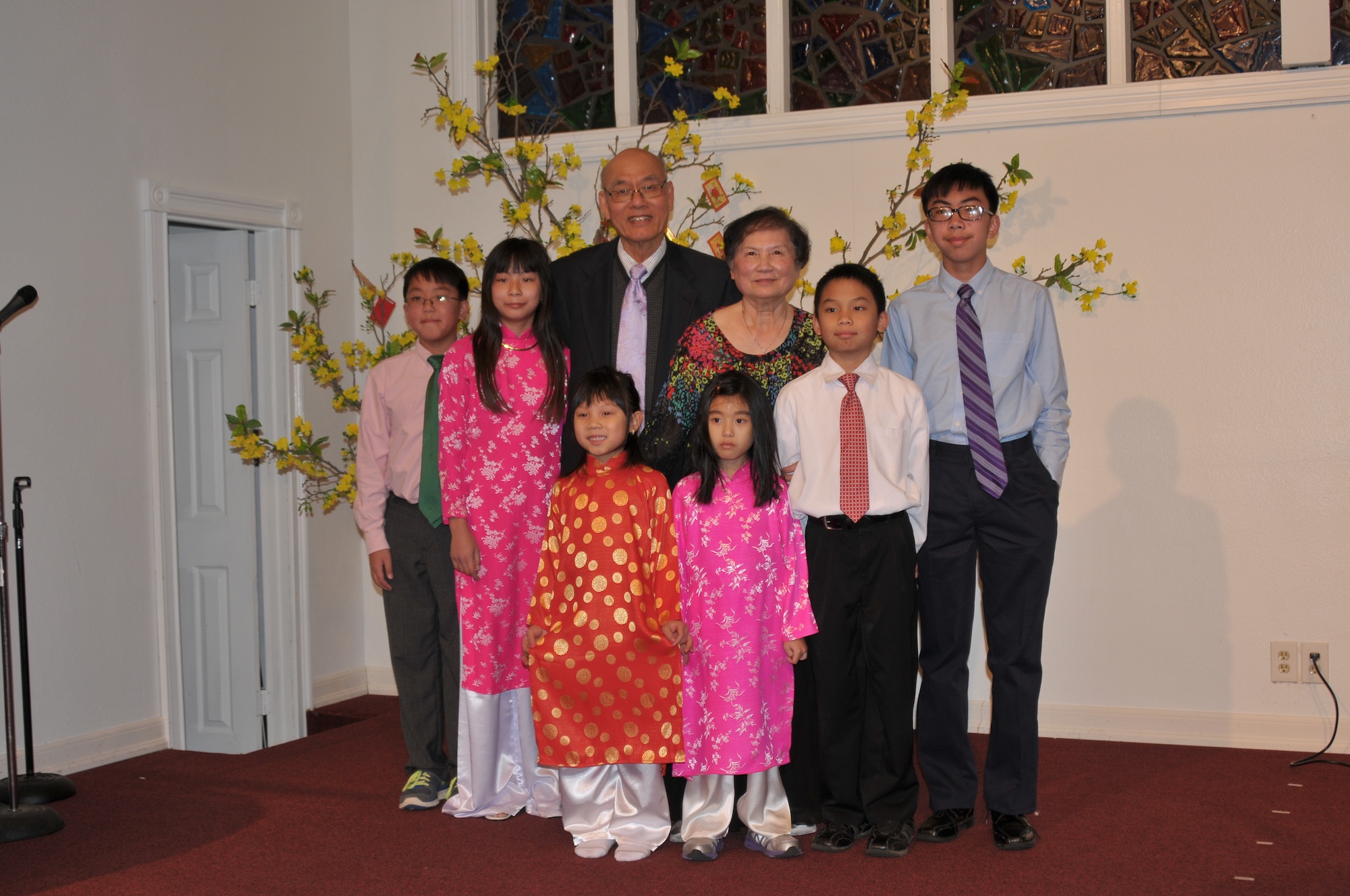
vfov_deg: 28.0
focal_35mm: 48
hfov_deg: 41.2
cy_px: 448
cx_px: 675
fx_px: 1798
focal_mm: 32
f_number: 3.8
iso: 200
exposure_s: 1/60
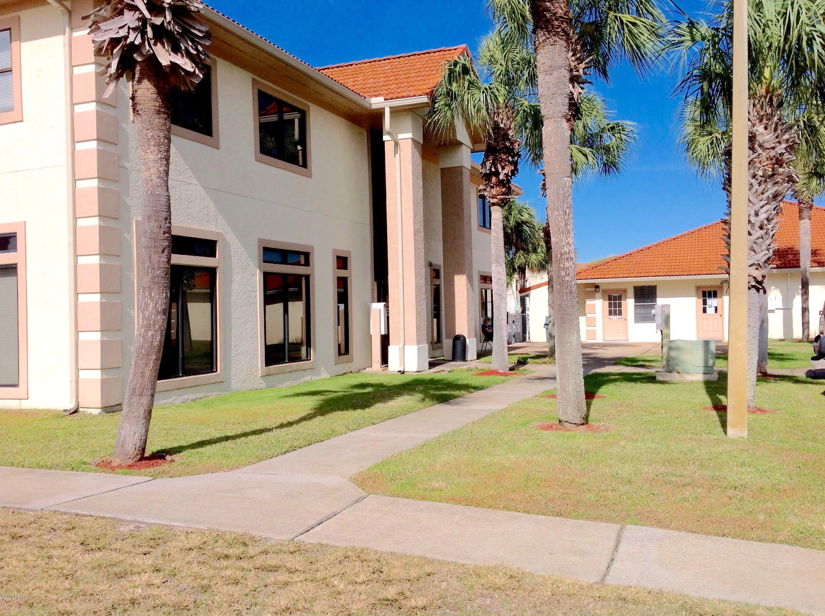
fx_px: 833
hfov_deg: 52.7
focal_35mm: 35
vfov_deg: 40.6
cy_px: 308
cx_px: 412
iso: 50
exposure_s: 1/3030
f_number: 2.4
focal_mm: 4.28
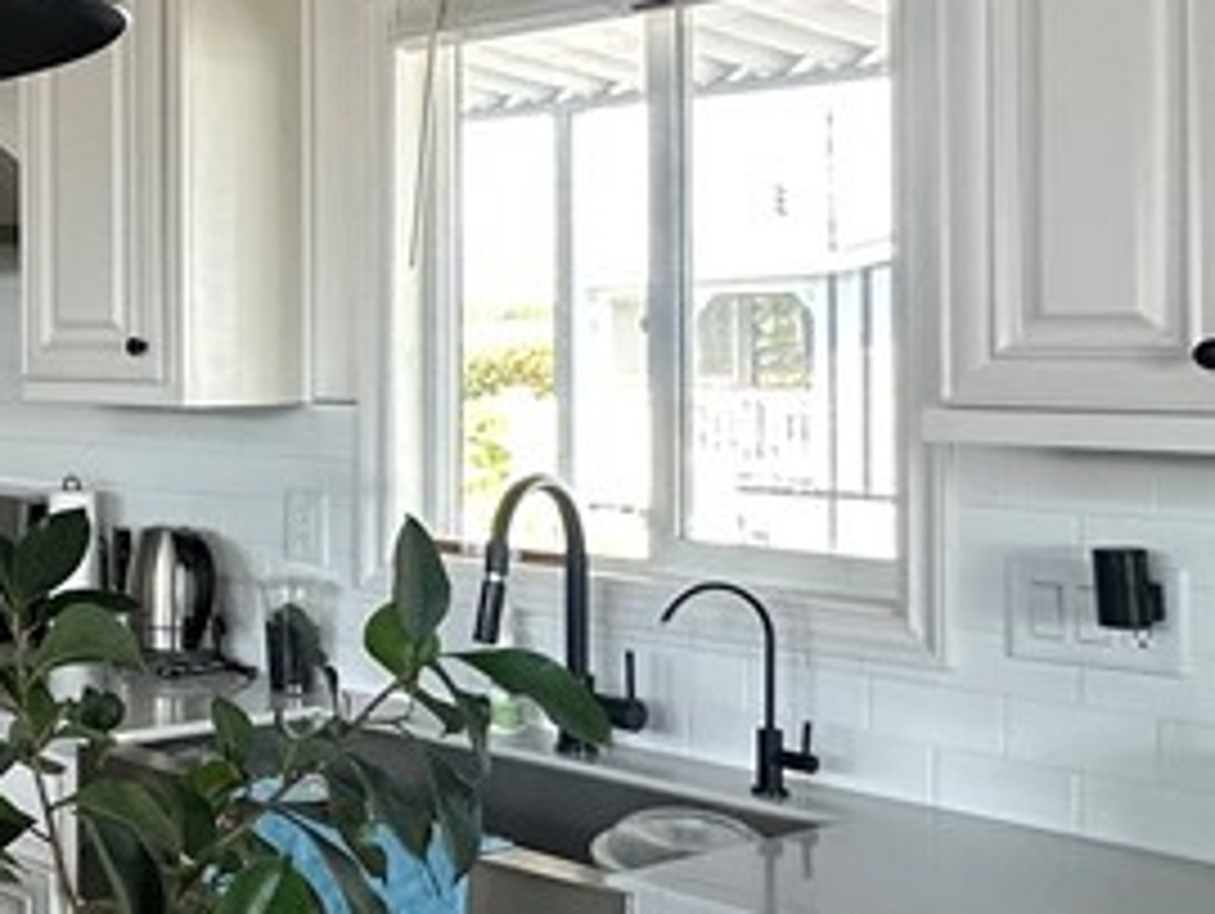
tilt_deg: +0.5
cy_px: 333
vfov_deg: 27.5
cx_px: -441
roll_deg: -0.4
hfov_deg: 28.3
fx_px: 1862
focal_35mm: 53
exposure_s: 1/99
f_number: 2.2
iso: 200
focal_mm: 2.22
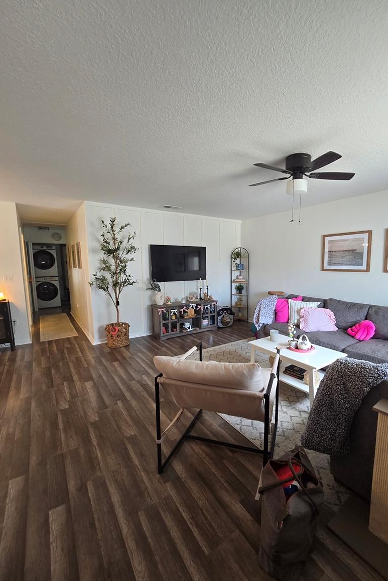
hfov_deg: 80.8
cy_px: 294
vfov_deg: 104.2
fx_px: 226
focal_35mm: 14
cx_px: 219
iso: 200
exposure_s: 1/60
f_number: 2.2
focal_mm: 2.2
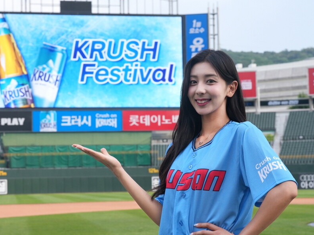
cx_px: 144
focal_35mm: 83
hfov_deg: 23.5
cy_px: 118
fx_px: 753
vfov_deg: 17.8
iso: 400
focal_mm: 76
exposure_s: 1/160
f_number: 10
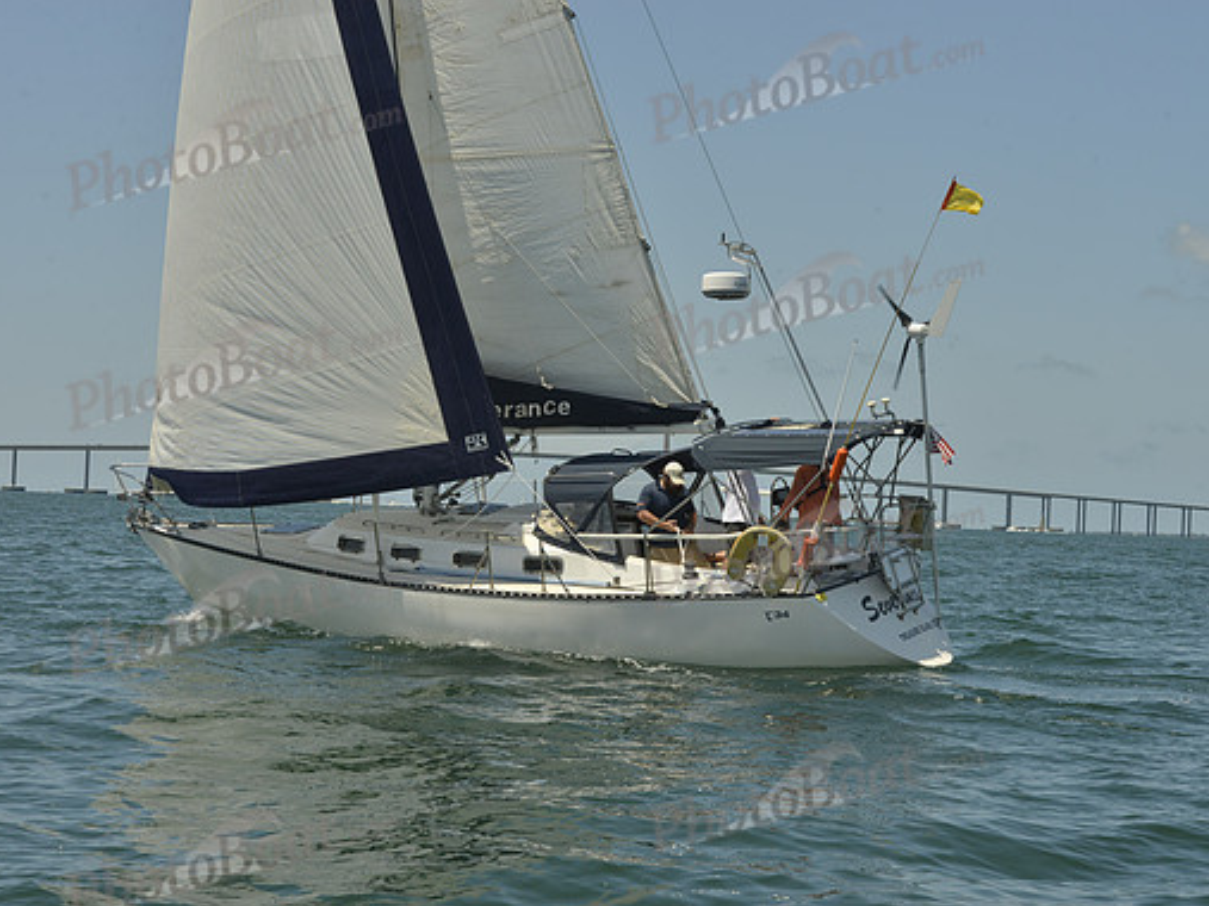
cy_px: 459
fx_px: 2689
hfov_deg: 25.3
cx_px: 527
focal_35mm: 77
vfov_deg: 19.1
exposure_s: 1/500
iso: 280
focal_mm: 70
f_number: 14
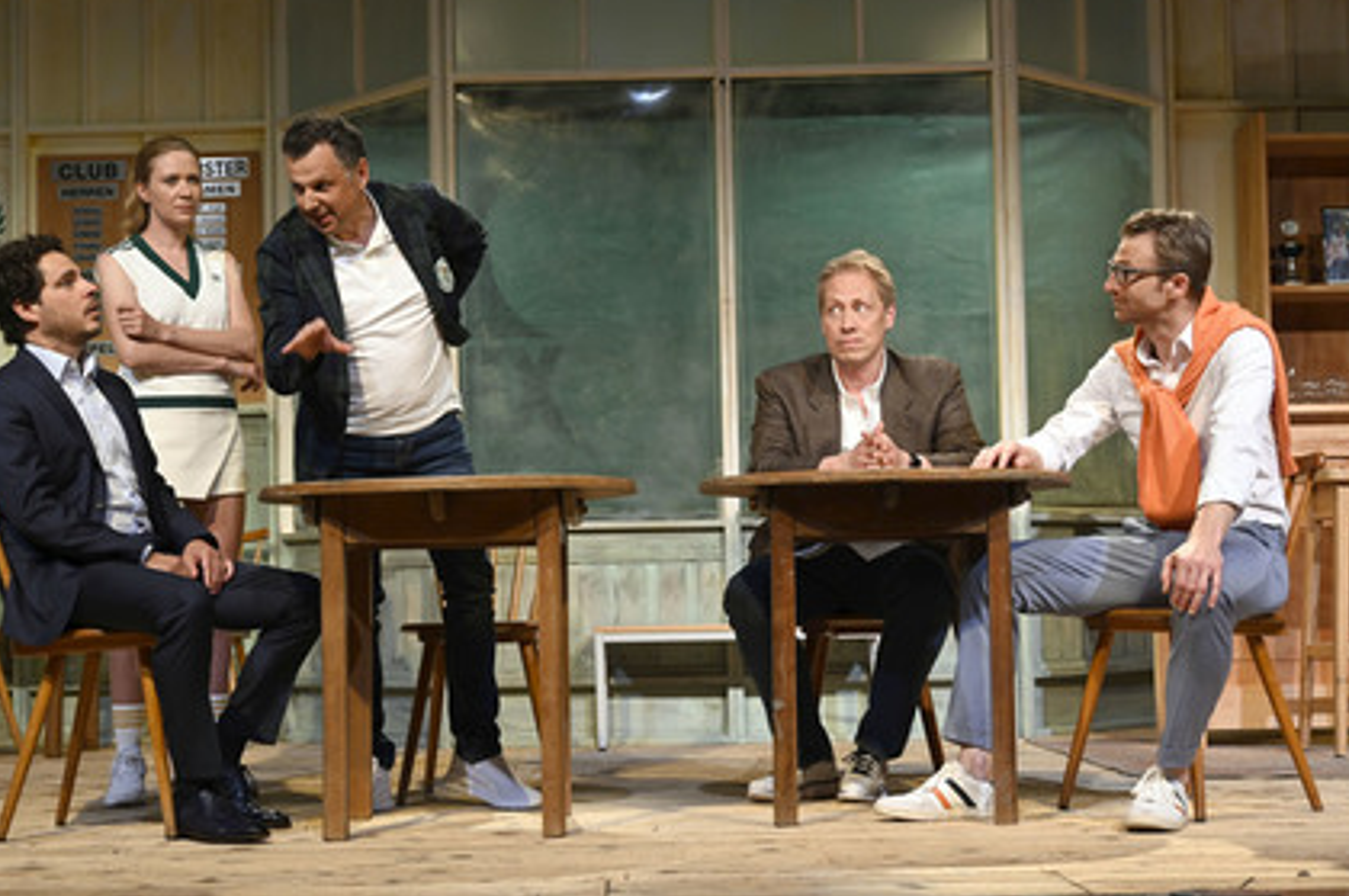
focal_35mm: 58
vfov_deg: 23.3
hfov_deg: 34.5
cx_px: 631
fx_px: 2171
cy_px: 459
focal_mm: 54
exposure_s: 1/100
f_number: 6.3
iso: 1600
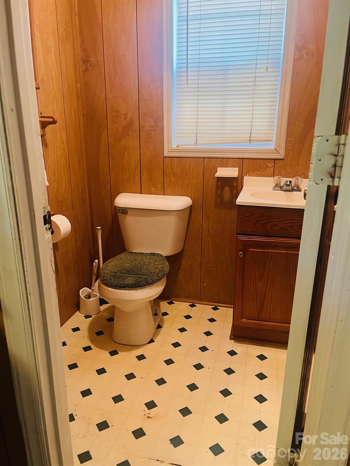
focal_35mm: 26
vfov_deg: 67.3
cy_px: 233
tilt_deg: -16.9
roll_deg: +1.3
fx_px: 351
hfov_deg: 53.1
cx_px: 175
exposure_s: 1/60
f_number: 1.6
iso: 320
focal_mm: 5.1
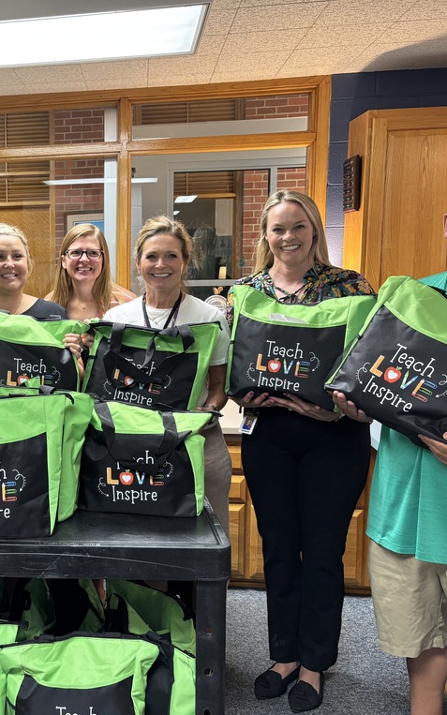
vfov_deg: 52.7
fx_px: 721
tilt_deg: -8.6
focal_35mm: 37
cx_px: 5
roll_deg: +1.3
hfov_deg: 31.9
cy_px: 356
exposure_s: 1/60
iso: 160
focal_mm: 5.96
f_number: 1.6
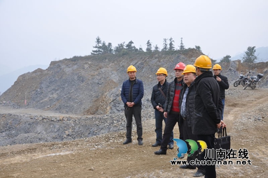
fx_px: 290
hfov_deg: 49.6
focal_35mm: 39
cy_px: 89
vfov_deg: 34.1
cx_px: 134
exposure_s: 1/250
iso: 200
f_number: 8
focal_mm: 26
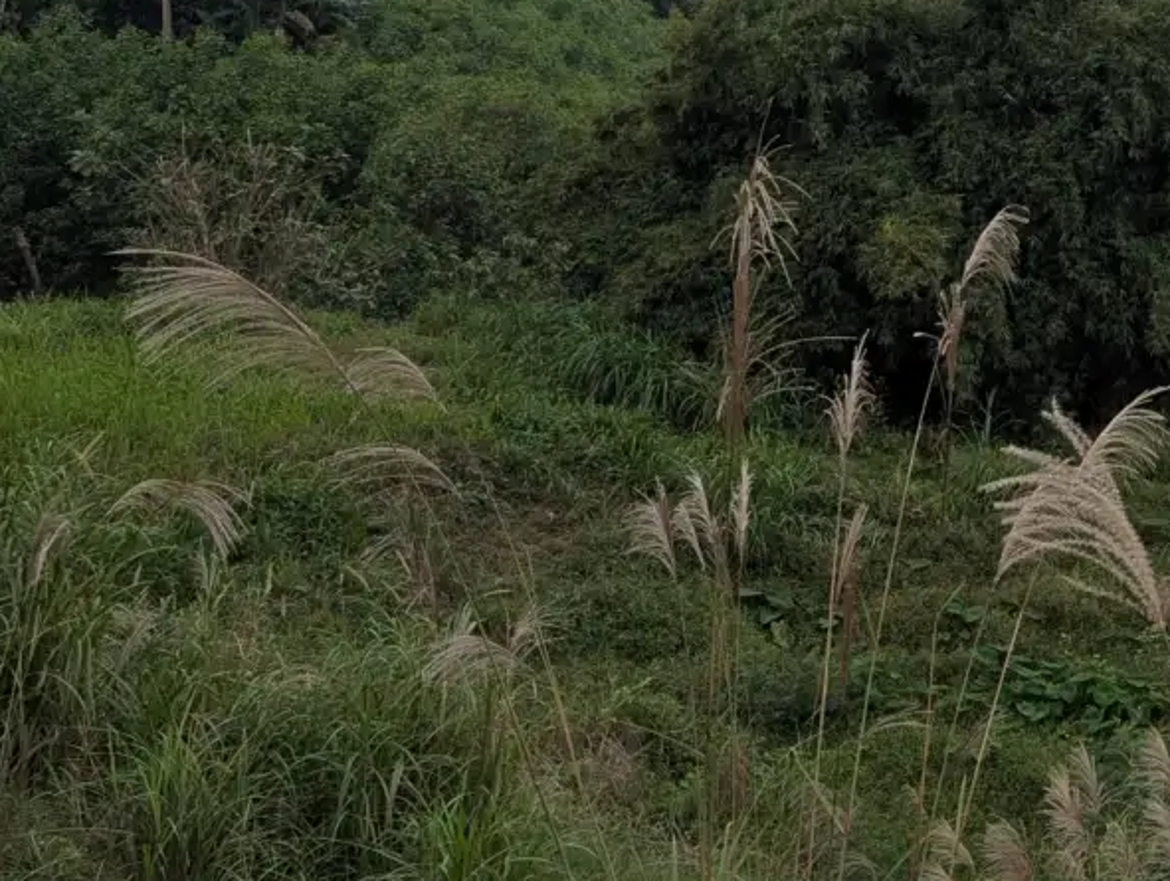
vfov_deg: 18.5
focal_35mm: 78
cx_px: 1611
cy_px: 10
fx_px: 2640
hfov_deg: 21.9
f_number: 1.68
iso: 23
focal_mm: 6.9
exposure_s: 1/690
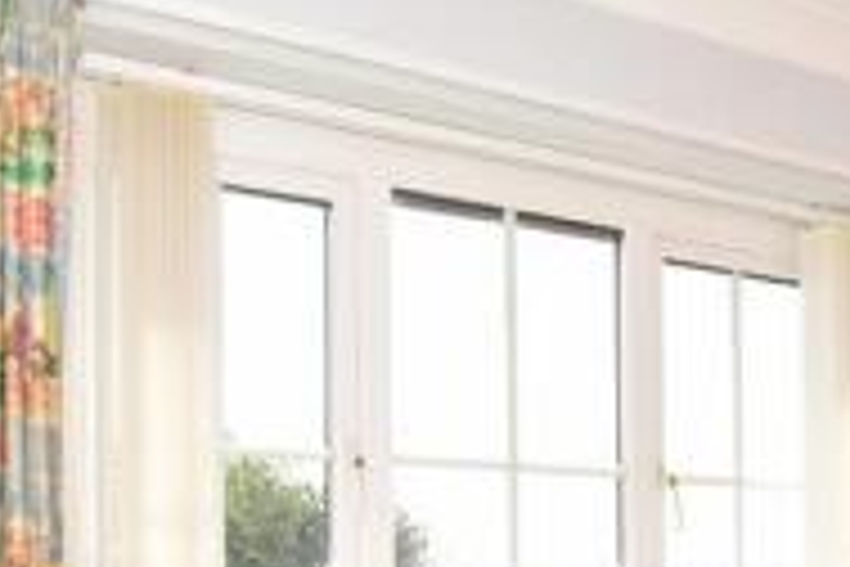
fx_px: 1228
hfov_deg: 37.8
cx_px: 553
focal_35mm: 52
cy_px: 610
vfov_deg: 24.4
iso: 400
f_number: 10
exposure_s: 1/100
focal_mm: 10
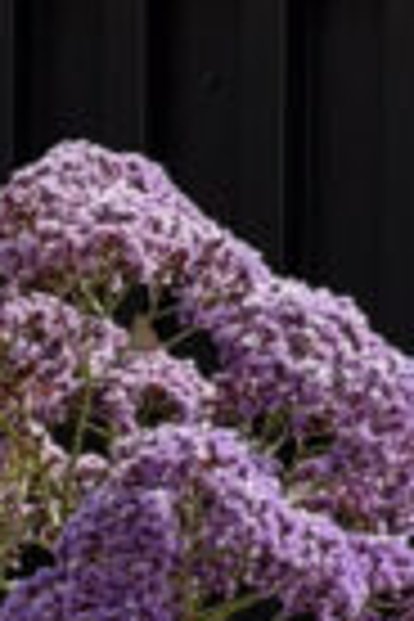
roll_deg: +0.8
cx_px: -630
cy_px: 216
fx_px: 6382
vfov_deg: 5.6
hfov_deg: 3.7
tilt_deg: -5.4
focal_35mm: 370
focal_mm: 6.76
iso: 64
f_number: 1.78
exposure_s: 1/4587
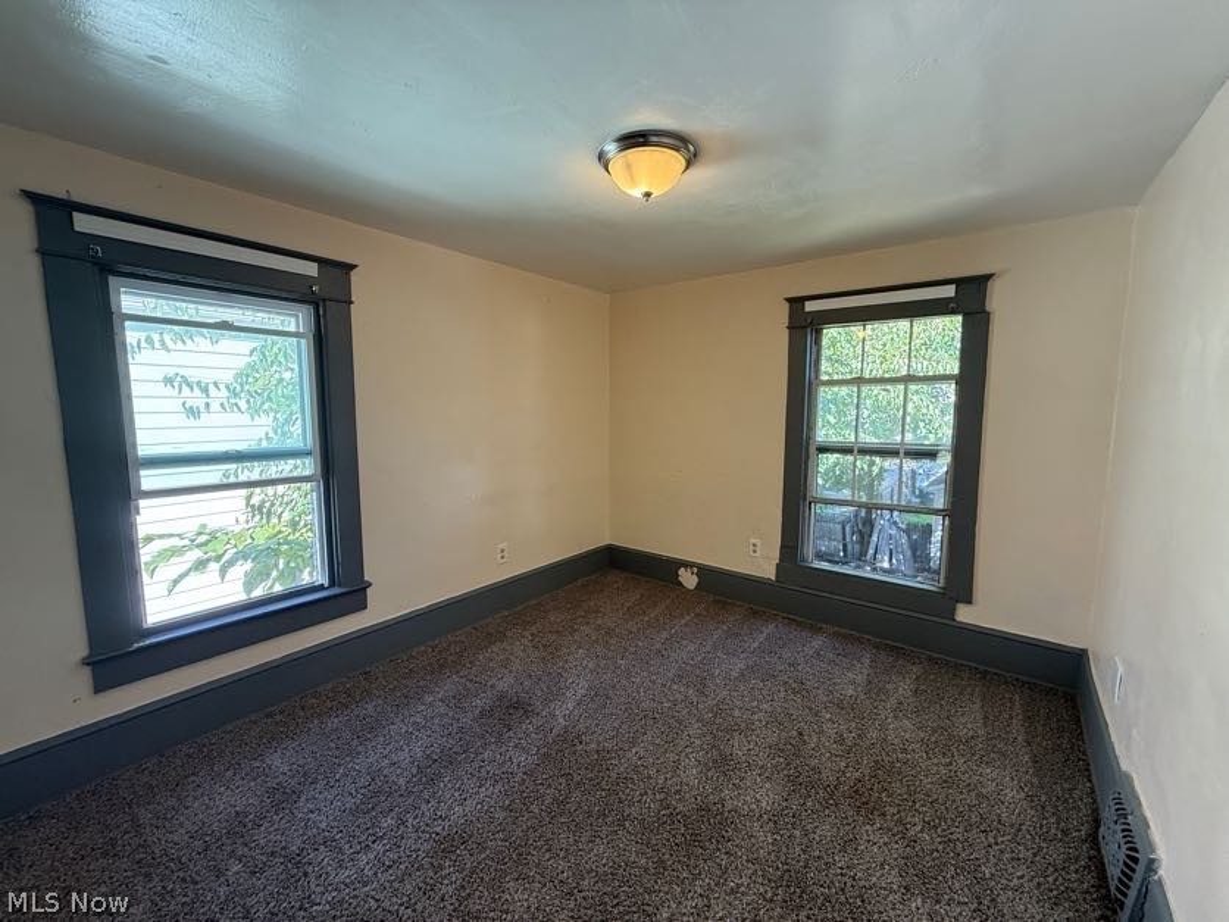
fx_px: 497
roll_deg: -0.2
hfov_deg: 102.1
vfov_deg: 85.7
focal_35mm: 14
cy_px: 461
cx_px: 614
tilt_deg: -6.7
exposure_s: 1/99
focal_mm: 2.22
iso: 250
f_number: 2.2
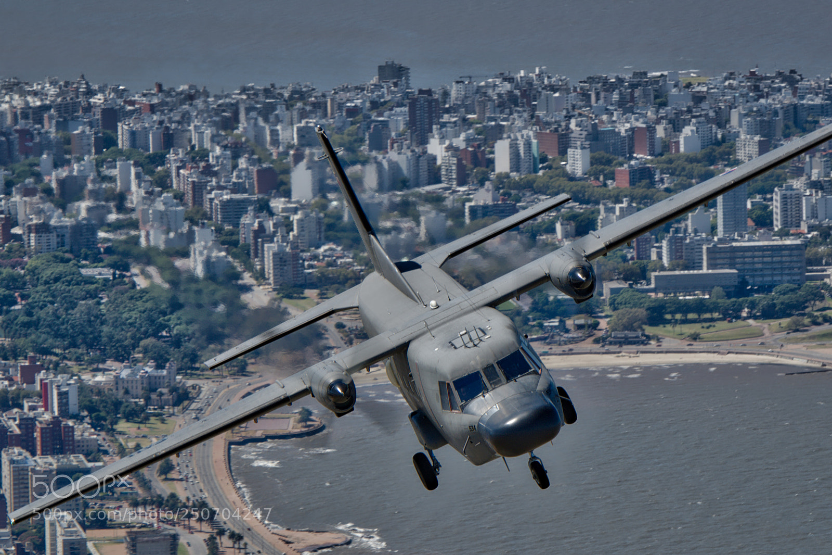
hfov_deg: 8.6
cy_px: 278
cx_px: 416
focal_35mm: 240
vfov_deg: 5.7
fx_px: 5545
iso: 100
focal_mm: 160
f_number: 9
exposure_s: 1/320
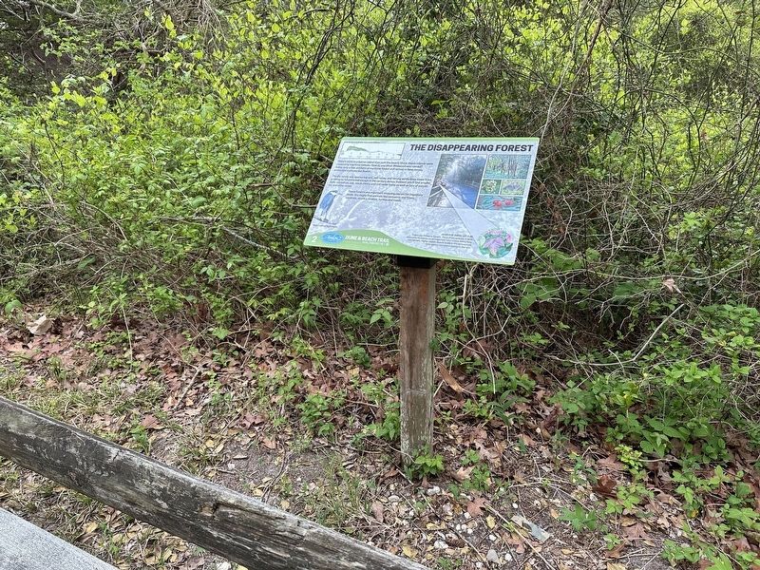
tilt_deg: -20.0
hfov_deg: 71.6
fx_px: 527
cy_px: 285
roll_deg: +1.5
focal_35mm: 24
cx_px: 380
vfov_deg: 56.8
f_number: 1.78
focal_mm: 6.86
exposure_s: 1/121
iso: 160
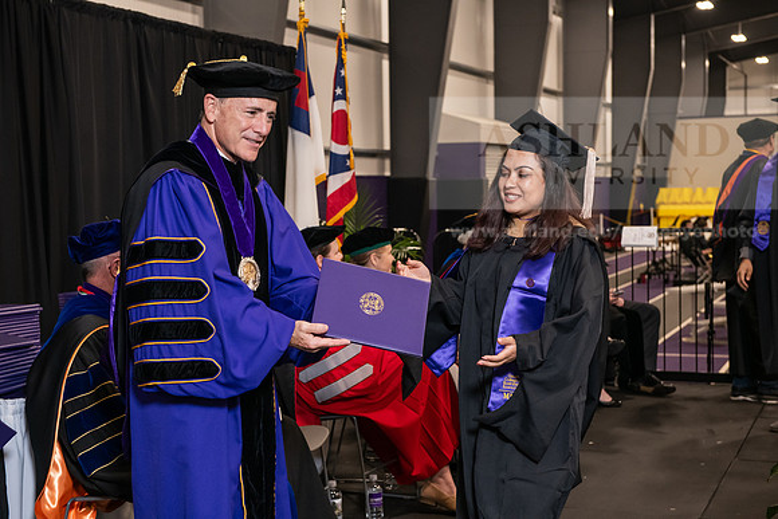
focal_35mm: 62
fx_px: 1340
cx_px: 389
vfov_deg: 21.9
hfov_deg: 32.4
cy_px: 260
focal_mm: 62
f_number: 5
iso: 2000
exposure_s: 1/125
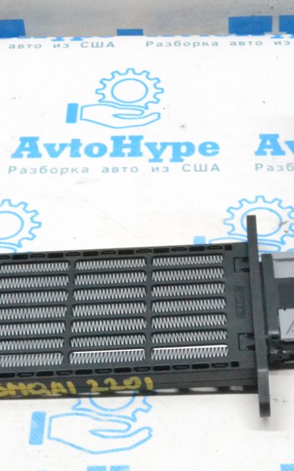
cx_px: 213
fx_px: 1243
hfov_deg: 13.5
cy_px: 205
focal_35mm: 97
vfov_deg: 21.4
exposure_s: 1/50
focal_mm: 35
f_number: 18
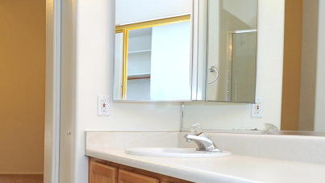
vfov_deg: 22.0
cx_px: -38
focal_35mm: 54
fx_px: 466
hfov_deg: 33.3
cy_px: 147
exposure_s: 1/40
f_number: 10
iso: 1000
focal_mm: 18
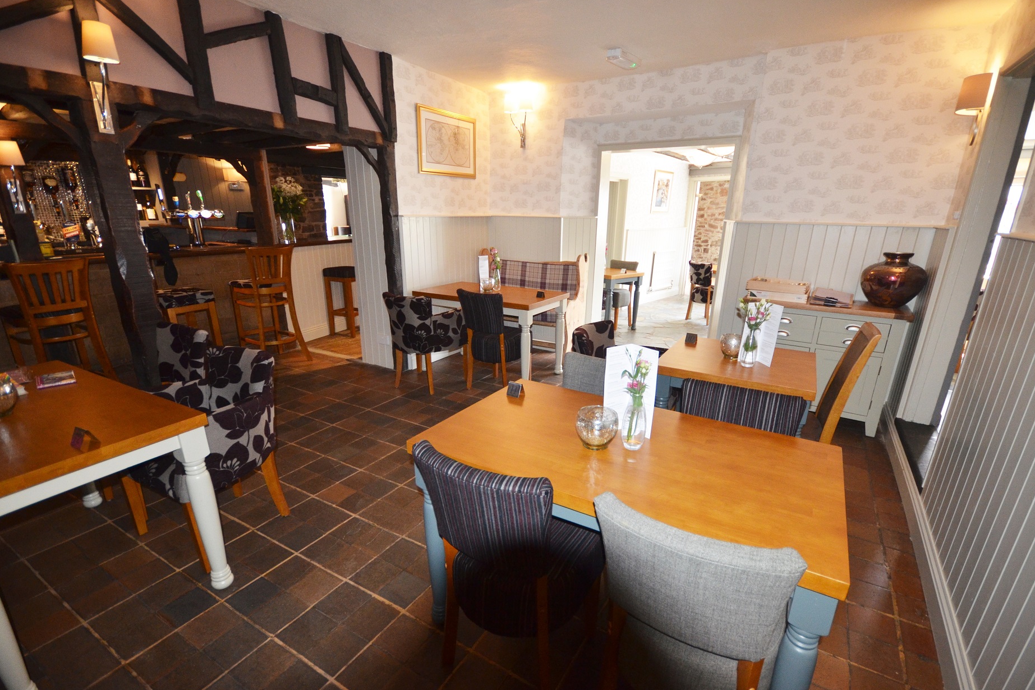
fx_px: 460
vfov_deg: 73.7
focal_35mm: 16
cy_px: 361
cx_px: 526
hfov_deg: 96.7
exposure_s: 1/60
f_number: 4
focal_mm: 10
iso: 800
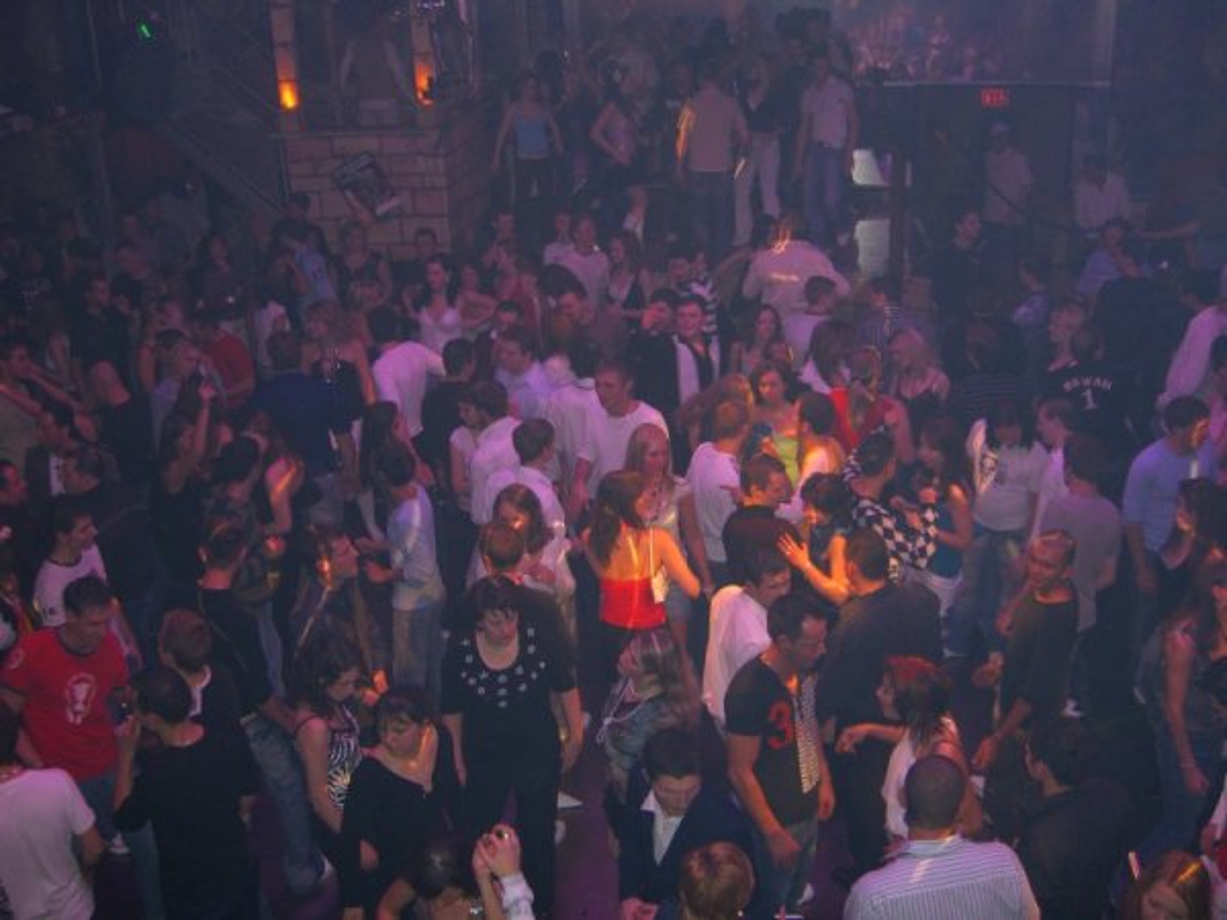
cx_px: 614
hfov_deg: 49.0
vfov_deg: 37.7
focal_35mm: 38
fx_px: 1347
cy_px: 460
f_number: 2.8
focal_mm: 7.9
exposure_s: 1/60
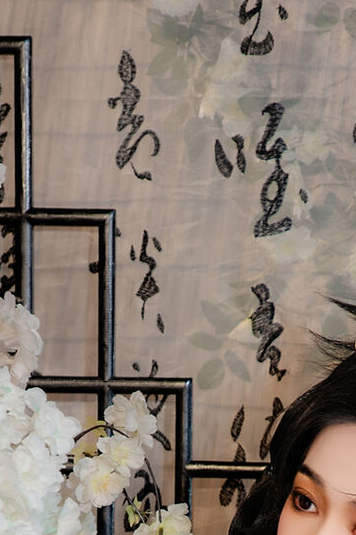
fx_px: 4215
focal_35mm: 284
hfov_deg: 4.8
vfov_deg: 7.2
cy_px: 739
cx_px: 292
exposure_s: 1/100
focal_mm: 85
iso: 200
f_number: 4
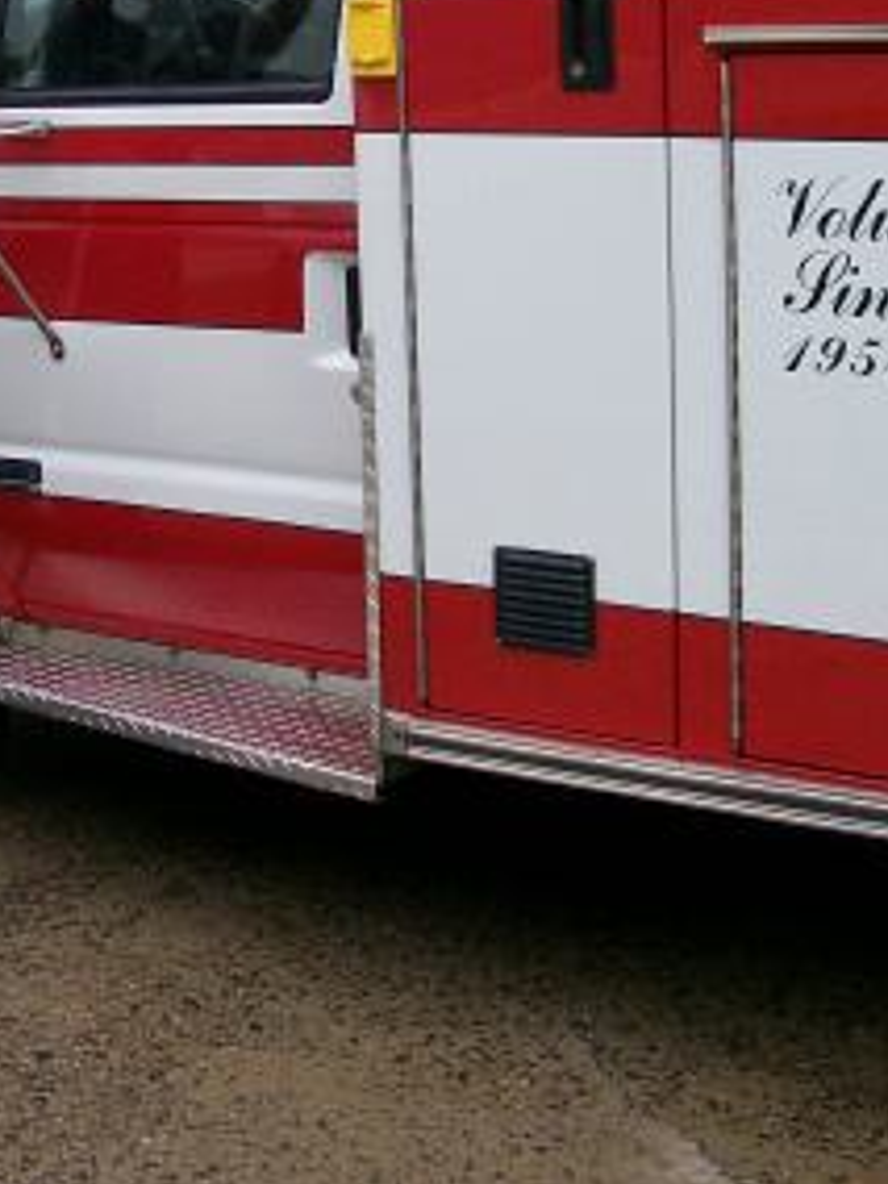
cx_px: -33
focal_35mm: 76
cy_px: 288
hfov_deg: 18.8
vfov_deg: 25.3
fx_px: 2599
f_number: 2.7
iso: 80
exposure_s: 1/484
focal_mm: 6
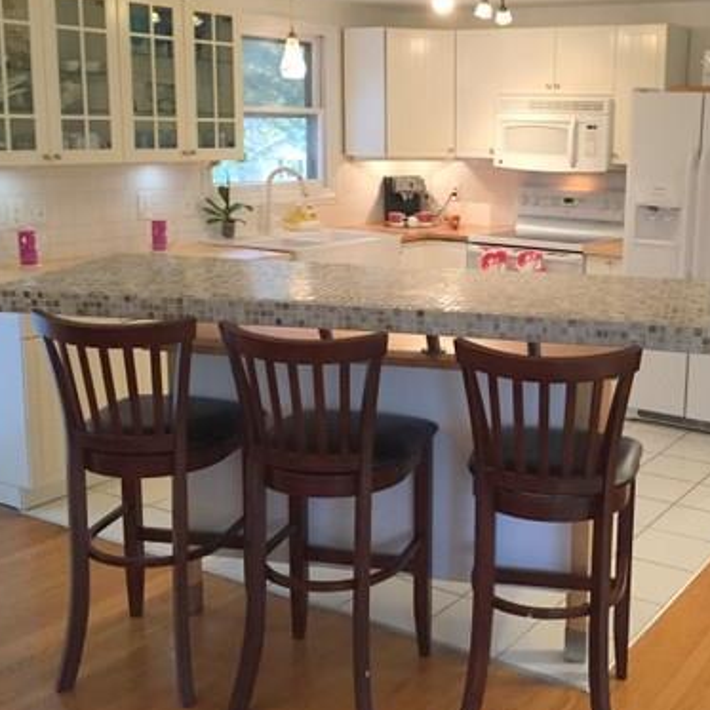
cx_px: 487
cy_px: 312
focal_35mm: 44
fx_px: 1021
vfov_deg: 38.3
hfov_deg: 37.8
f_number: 2.2
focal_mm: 4.15
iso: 160
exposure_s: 1/30
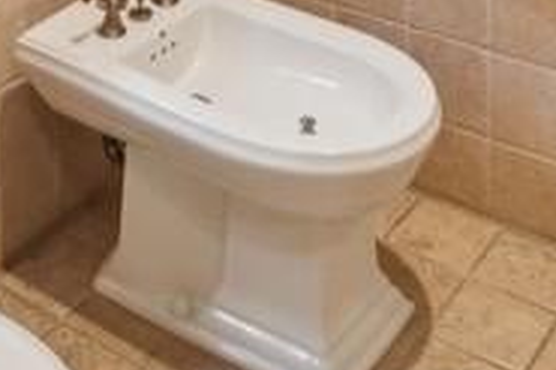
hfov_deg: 27.6
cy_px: -475
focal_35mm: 73
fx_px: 1126
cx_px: 204
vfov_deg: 14.0
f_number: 8
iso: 320
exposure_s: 1/5
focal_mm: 10
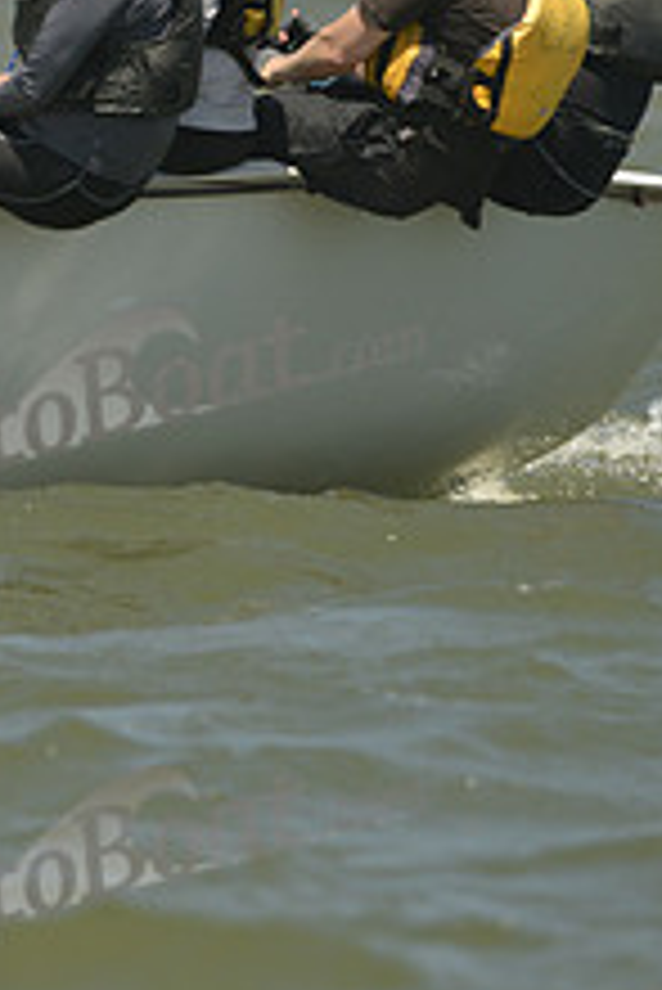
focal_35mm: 1054
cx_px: -437
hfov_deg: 1.3
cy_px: 232
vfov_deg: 2.0
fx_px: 29025
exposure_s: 1/1250
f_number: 8
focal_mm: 400
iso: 280
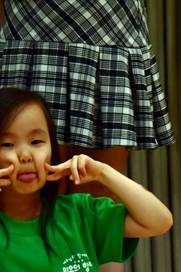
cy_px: 169
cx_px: -1
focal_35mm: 386
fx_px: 2913
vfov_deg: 5.3
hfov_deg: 3.6
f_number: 6.3
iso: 800
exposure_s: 1/200
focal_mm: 125
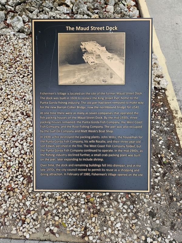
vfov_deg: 73.9
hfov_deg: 58.9
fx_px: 161
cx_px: 91
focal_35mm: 23
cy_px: 122
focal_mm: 5.4
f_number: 1.8
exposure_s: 1/719
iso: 50
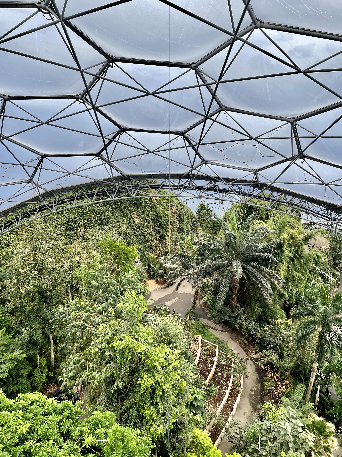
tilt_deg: -18.2
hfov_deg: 53.1
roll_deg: +0.1
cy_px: 228
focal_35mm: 26
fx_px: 343
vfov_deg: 67.3
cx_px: 171
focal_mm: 4.2
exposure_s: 1/754
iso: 32
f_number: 1.6
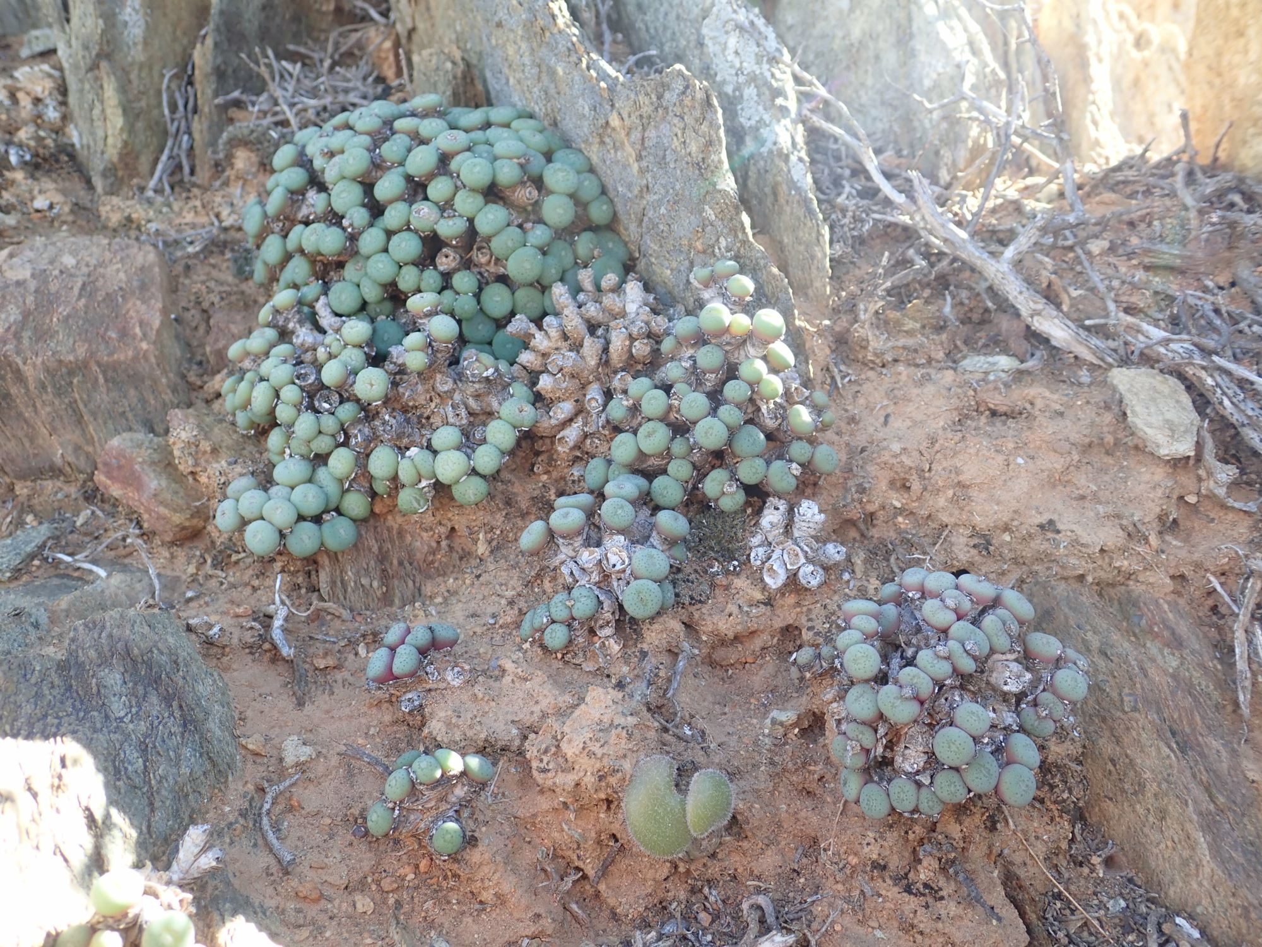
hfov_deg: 60.0
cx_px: 631
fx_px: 1094
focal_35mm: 30
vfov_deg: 46.8
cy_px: 474
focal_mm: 5.5
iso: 100
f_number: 3.2
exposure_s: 1/80
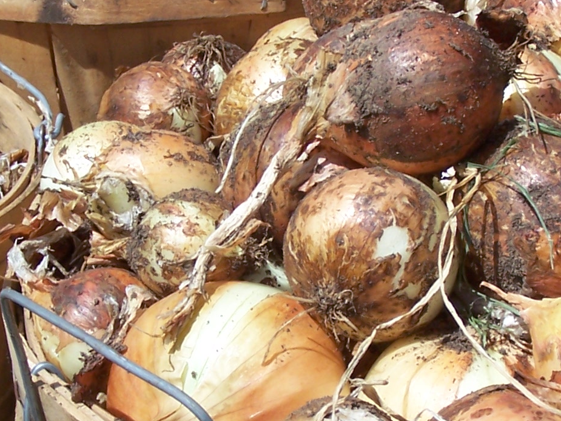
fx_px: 2302
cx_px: 313
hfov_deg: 13.9
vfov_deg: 10.4
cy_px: 280
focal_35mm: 142
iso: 80
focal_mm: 8.5
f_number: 4.5
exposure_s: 1/750
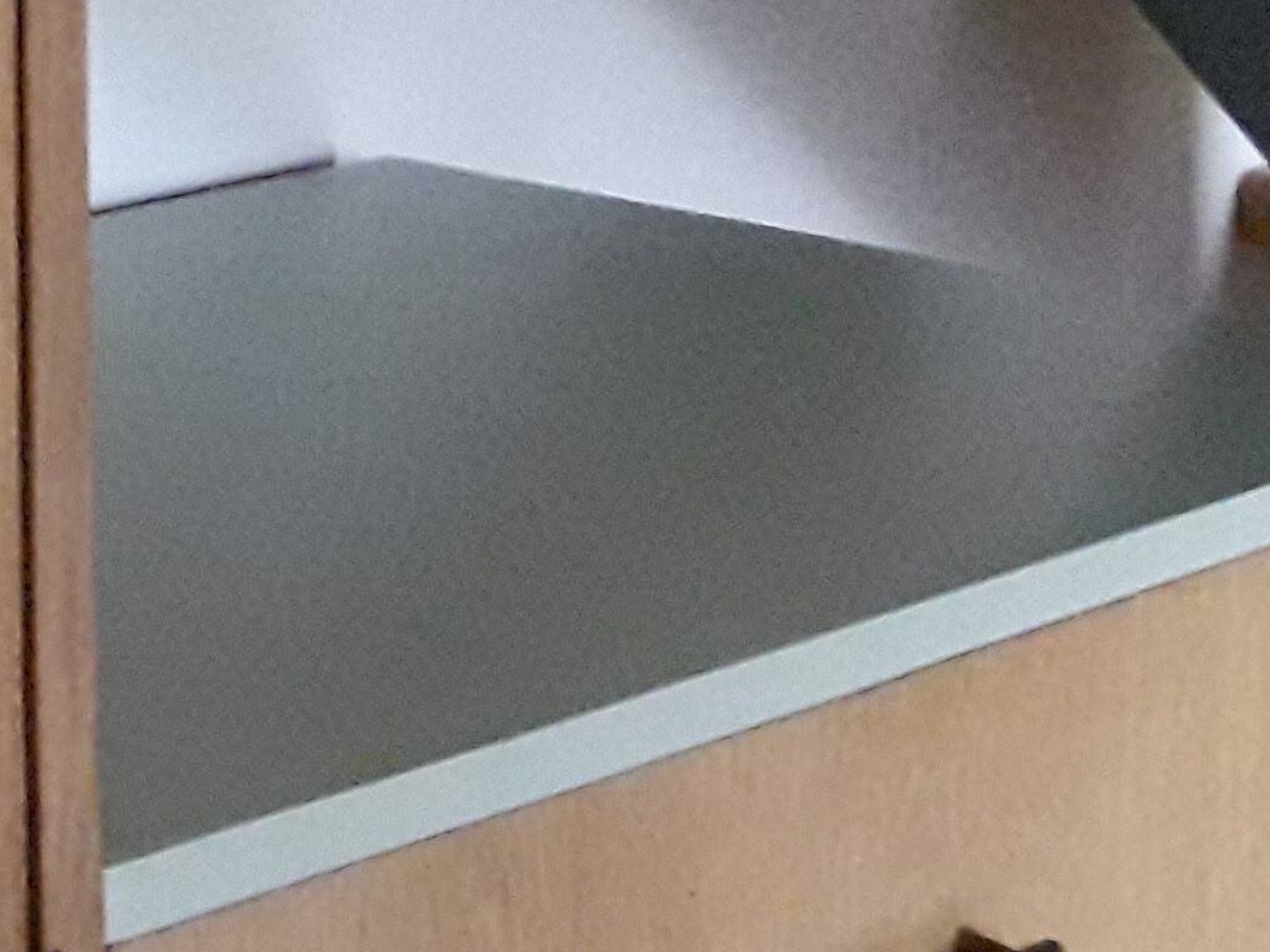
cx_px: -704
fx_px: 3999
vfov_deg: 13.4
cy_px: 17
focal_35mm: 109
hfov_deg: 16.3
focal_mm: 3.7
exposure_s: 1/17
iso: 640
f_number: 1.9
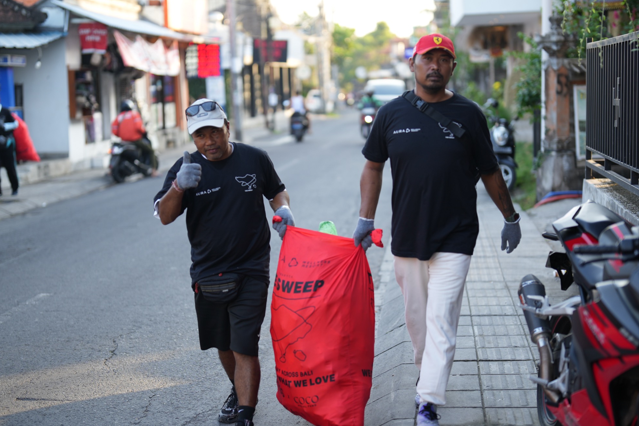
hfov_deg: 30.5
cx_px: 321
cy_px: 223
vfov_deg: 20.6
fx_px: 1171
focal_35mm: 66
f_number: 1.2
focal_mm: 50
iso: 125
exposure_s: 1/640
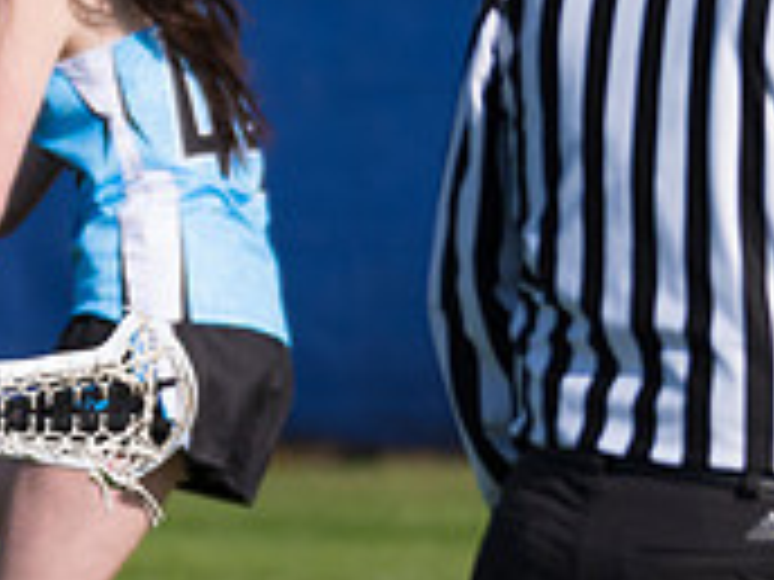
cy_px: 351
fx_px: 28285
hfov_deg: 1.6
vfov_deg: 1.2
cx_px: -518
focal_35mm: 1265
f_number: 5.6
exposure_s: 1/2000
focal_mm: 260
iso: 320
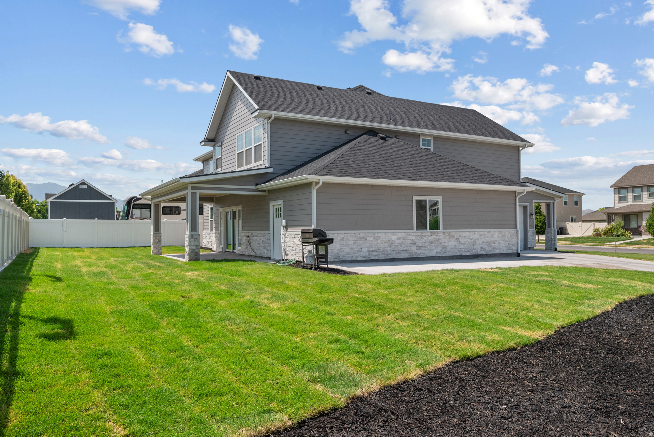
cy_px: 218
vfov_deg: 50.4
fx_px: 463
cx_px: 327
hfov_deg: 70.4
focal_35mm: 26
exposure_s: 1/1000
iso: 1600
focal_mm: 25.5
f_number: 8
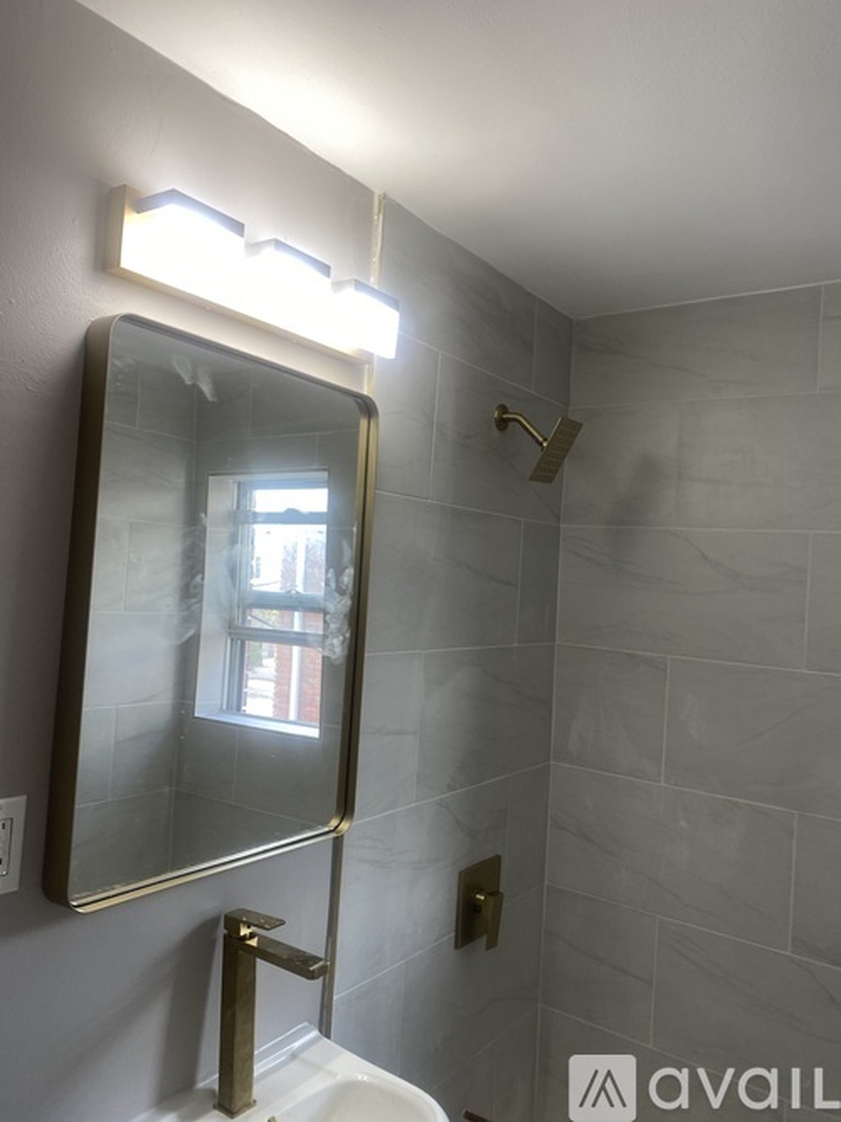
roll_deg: -3.9
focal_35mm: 26
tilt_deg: +2.1
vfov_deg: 67.3
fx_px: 843
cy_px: 561
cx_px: 420
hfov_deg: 53.0
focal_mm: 4.25
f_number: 1.8
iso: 40
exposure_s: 1/120
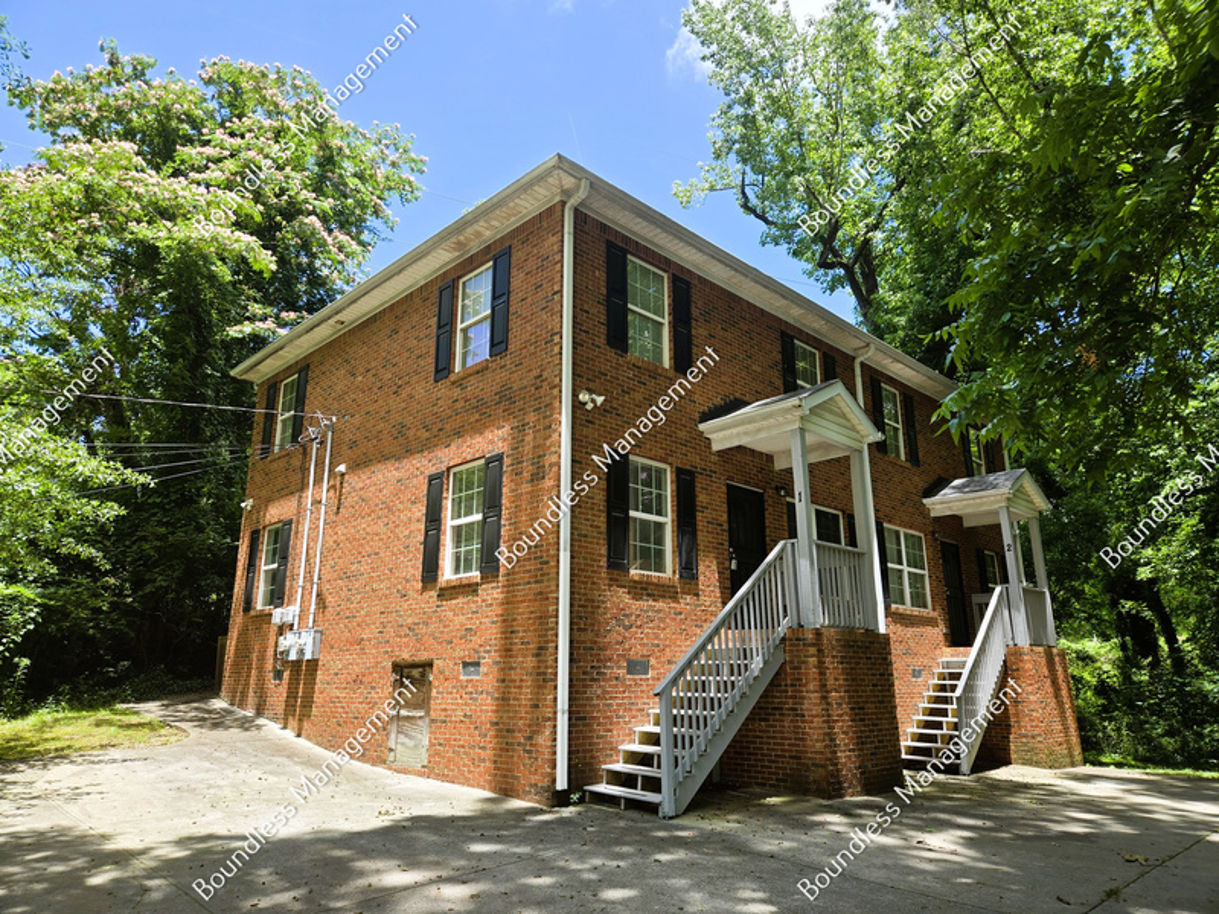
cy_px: 457
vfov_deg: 58.9
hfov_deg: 73.9
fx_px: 810
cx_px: 610
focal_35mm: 23
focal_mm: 5.4
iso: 25
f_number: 1.8
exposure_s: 1/545
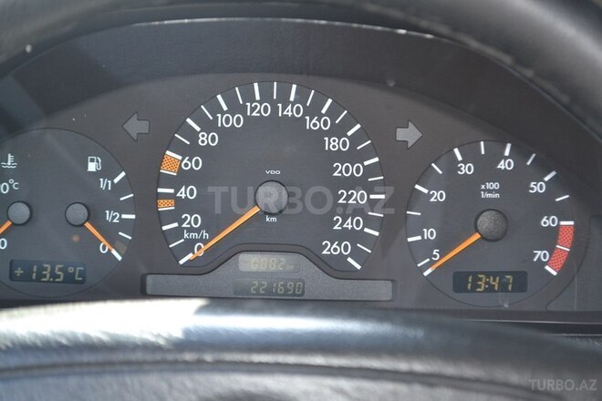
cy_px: 200
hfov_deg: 24.6
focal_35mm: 82
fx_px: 1379
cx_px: 301
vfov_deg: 16.6
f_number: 6.3
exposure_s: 1/60
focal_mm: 55
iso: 800
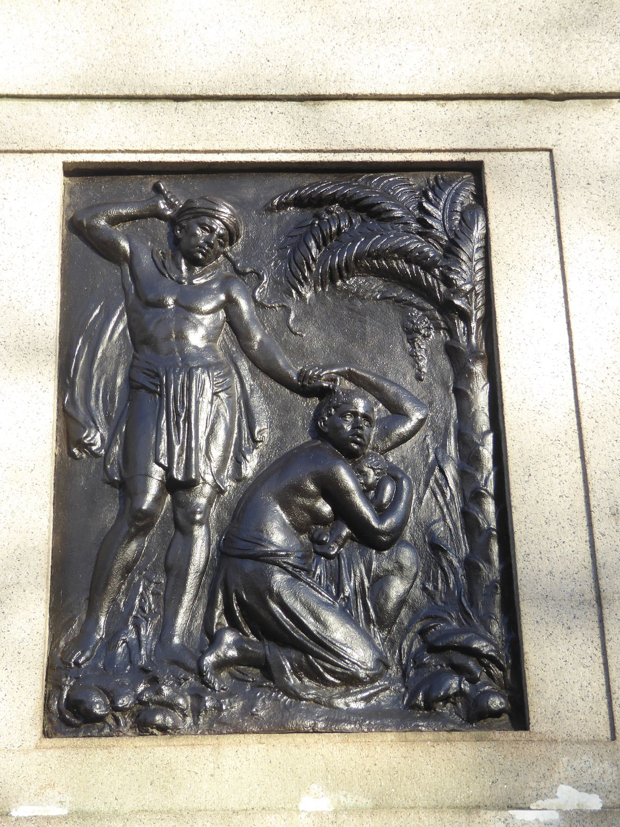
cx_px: 310
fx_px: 1887
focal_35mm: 79
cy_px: 414
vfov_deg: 24.7
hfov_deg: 18.7
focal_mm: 13.2
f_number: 4.6
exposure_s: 1/60
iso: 100
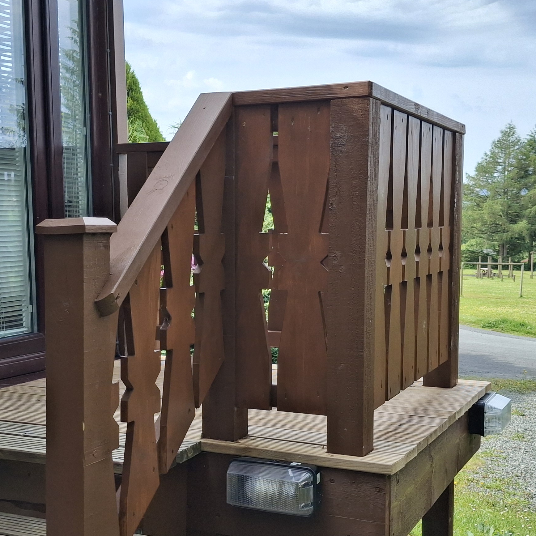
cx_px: 233
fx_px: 911
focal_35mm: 52
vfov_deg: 32.7
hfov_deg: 32.7
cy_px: 326
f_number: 1.8
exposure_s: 1/1062
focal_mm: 4.69
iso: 32
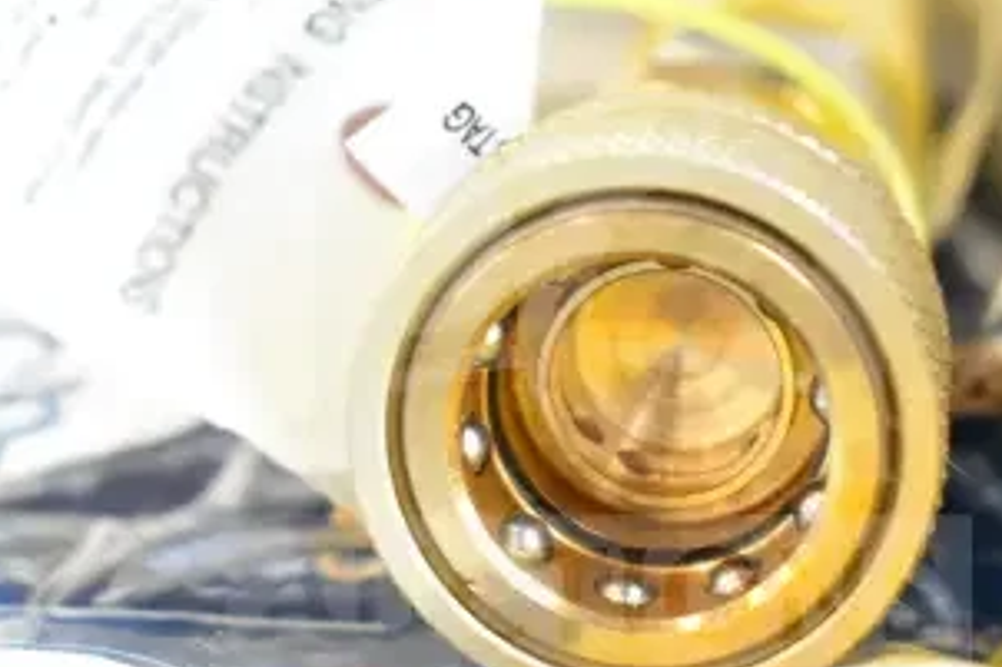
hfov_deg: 21.0
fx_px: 2698
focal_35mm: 97
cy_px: 410
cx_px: 597
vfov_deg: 14.1
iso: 2500
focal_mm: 32
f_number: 4.5
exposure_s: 1/50
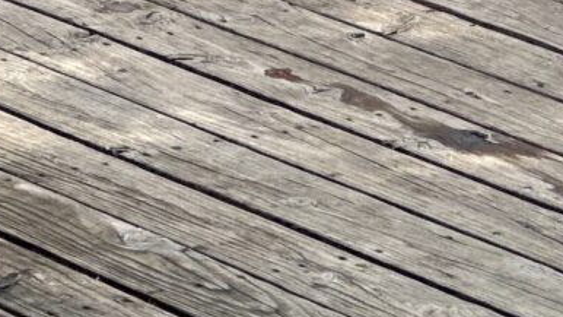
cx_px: 331
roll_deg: +1.4
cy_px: -729
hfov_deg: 5.2
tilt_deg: -7.9
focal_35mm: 417
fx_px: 6224
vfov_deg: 2.9
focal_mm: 9
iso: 32
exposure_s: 1/558
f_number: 2.8
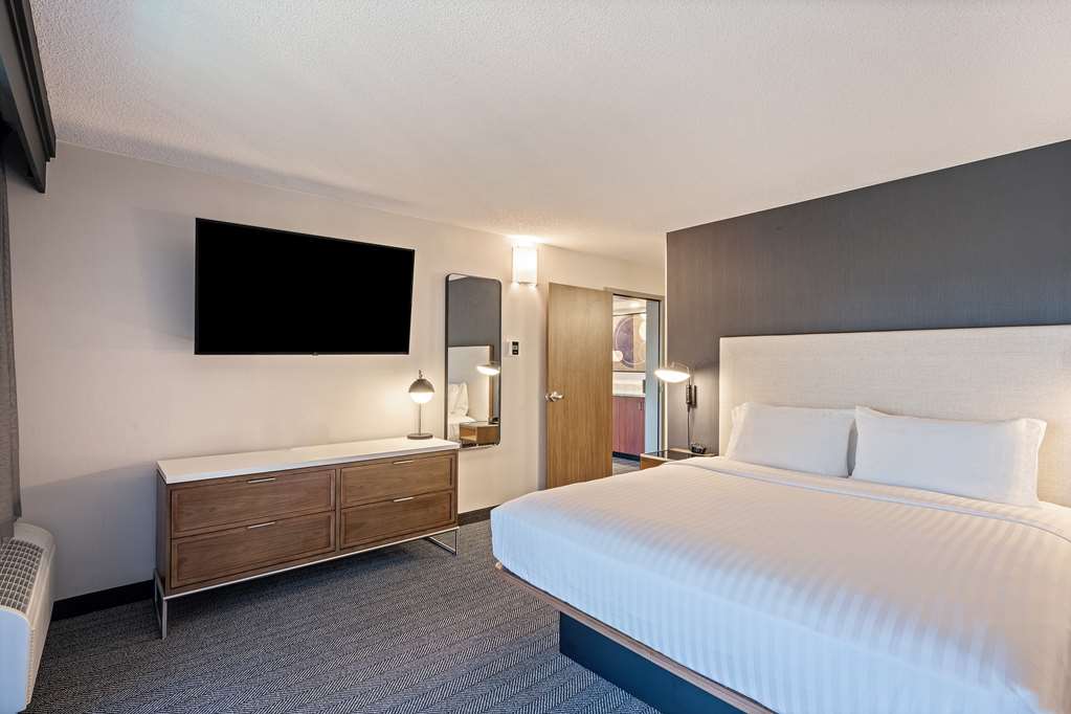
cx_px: 536
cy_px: 357
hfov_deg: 95.0
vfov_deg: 72.1
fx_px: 491
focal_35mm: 16
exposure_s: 1.6
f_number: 11
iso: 200
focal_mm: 16.5
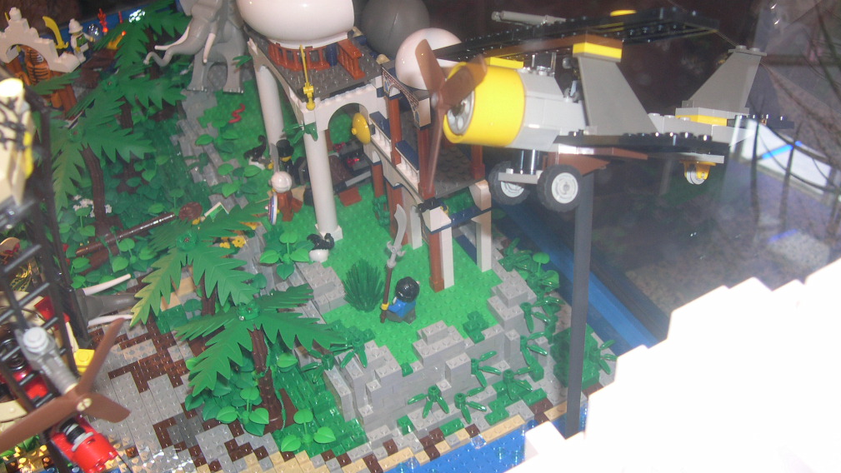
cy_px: 160
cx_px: 420
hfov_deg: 48.3
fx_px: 937
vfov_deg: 28.2
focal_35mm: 42
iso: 100
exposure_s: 1/60
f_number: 2.8
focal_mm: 8
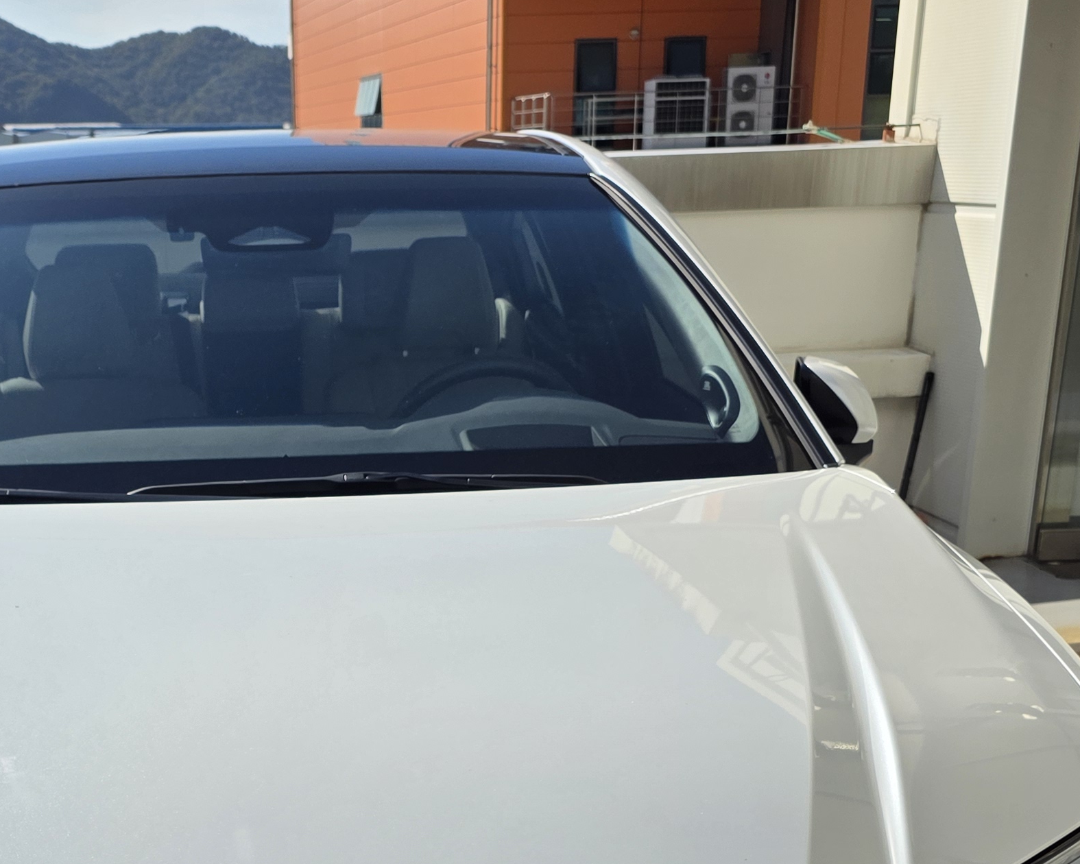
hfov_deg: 32.6
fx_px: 1822
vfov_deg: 24.8
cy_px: 957
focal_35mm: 57
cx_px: 322
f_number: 1.7
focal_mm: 6.3
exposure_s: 1/7944
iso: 64
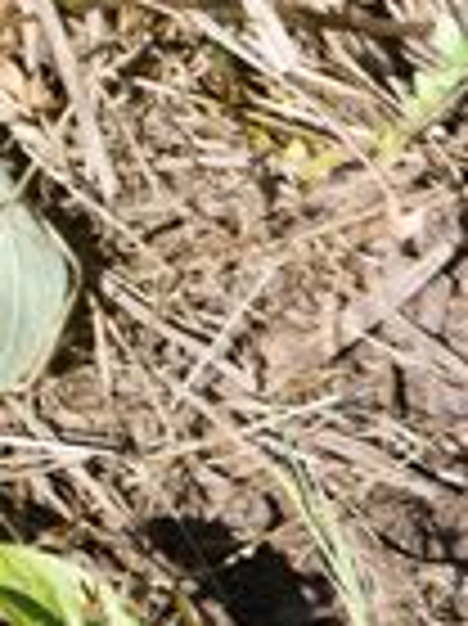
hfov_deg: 4.0
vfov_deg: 5.5
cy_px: 349
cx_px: 1282
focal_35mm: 363
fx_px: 6554
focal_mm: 50
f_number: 8
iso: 100
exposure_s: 1/100
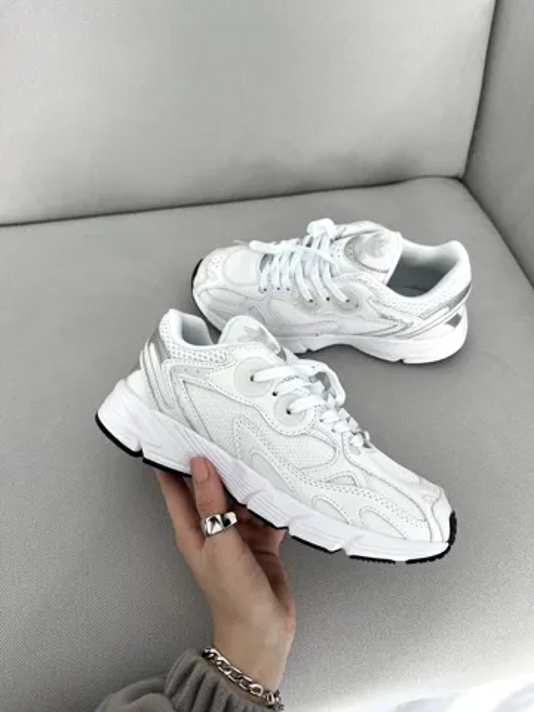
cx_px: 267
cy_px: 356
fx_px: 535
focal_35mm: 26
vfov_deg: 67.3
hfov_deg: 53.1
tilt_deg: -57.1
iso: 64
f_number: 1.5
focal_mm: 5.7
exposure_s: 1/121
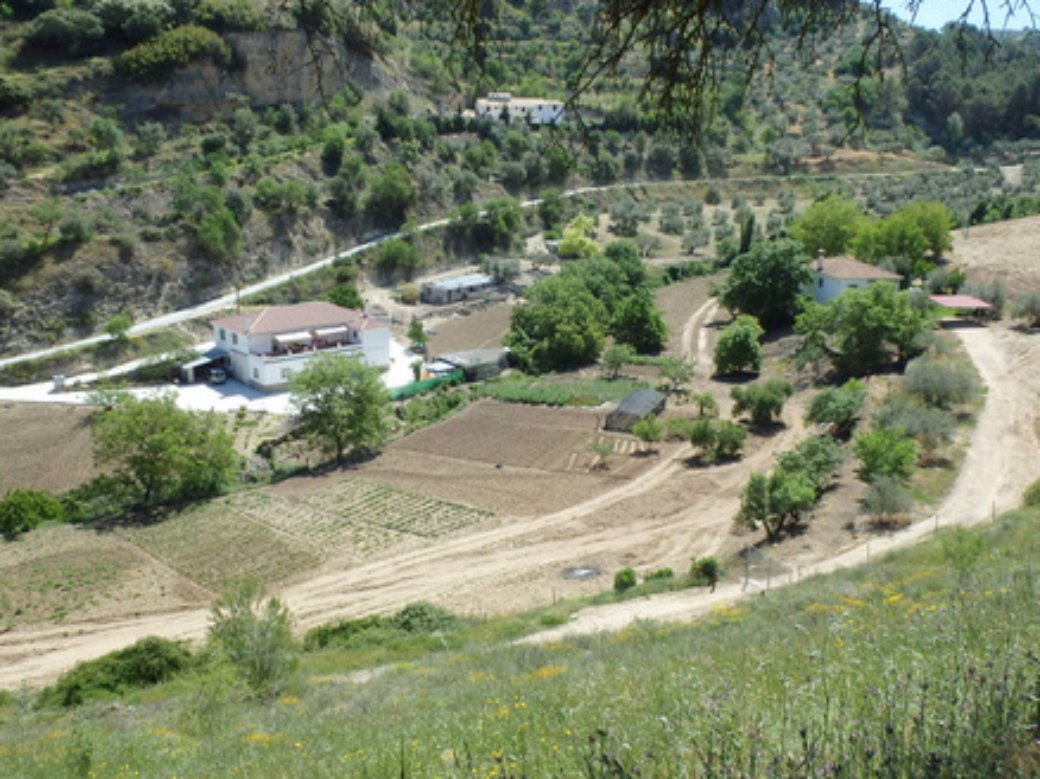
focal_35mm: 32
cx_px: 522
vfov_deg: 44.1
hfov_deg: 56.8
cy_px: 357
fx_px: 961
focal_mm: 5
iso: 125
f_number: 3.9
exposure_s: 1/800
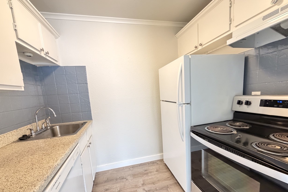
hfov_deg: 100.4
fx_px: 120
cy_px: 110
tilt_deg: -9.4
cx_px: 142
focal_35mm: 15
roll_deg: +4.1
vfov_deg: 76.8
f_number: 2.2
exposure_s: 1/60
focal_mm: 2.22
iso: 800
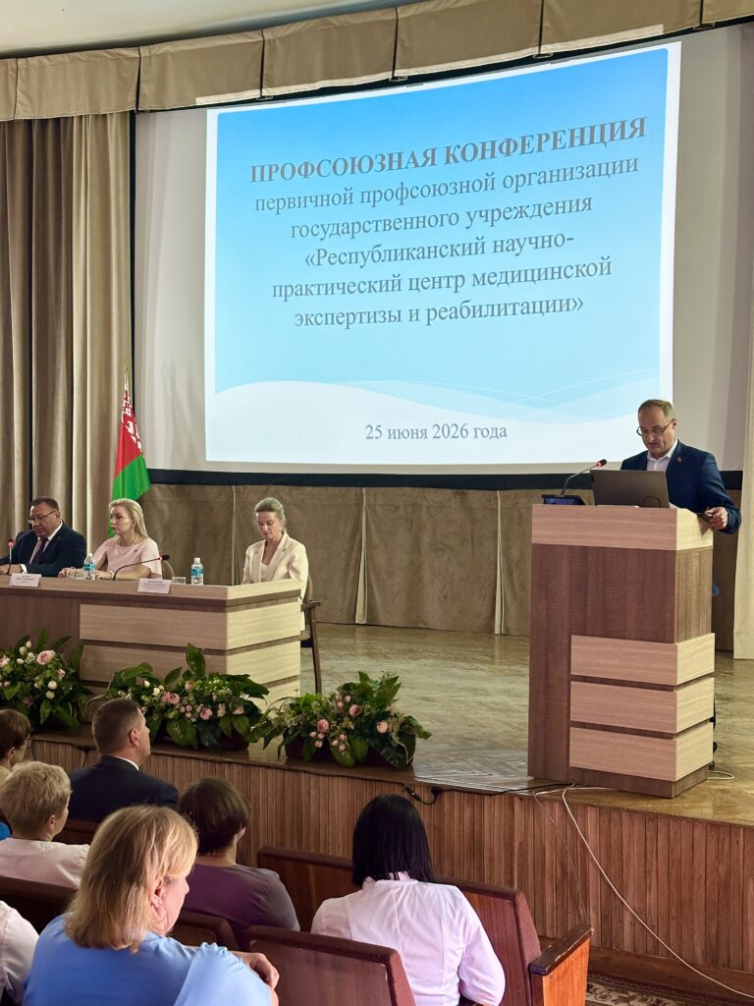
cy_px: 503
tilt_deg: -0.9
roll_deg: -0.6
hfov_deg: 30.3
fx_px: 1394
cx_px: 377
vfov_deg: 39.7
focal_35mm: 48
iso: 160
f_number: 1.78
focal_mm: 6.86
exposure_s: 1/50
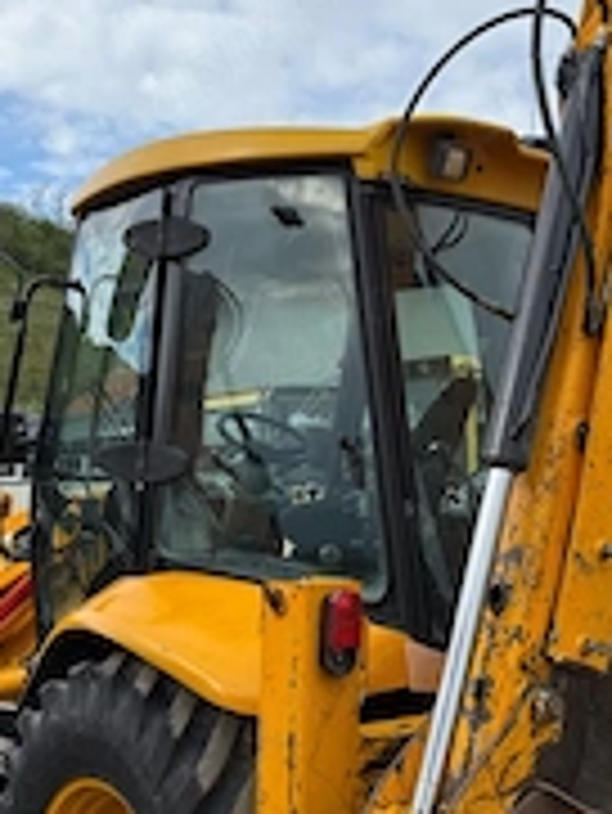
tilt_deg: +2.2
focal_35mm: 53
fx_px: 1248
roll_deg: +0.0
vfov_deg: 36.1
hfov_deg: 27.5
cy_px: 445
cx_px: 342
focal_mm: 6.76
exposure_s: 1/2703
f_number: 1.78
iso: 80
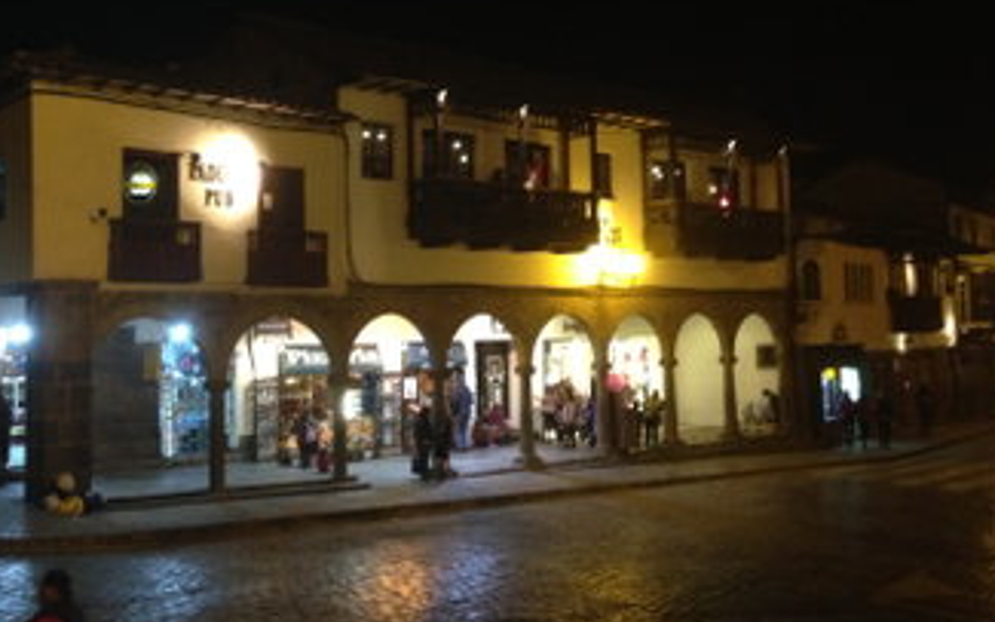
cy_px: 270
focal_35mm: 43
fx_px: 1166
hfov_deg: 46.1
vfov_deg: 29.8
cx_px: 426
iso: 400
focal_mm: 4.12
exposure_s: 1/20
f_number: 2.4
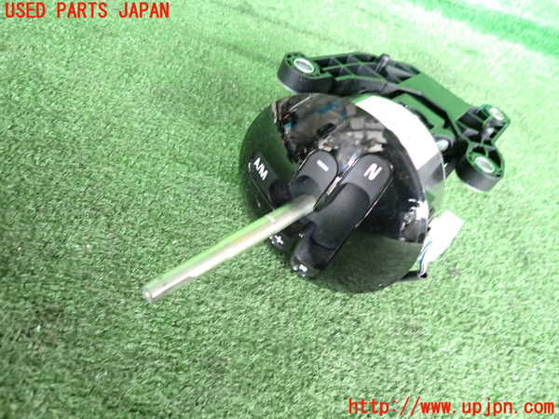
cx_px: 280
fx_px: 404
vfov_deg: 54.9
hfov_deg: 69.4
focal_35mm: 25
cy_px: 210
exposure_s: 1/30
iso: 400
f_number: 2
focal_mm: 4.5
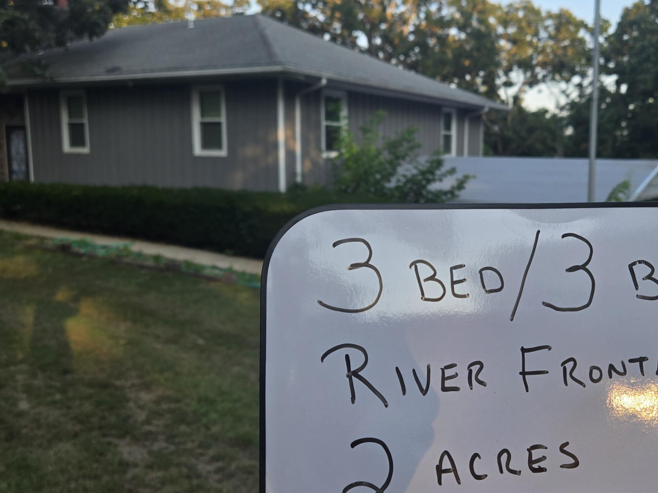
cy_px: 265
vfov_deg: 40.7
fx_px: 665
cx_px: 427
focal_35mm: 35
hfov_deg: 51.8
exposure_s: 1/305
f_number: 1.8
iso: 25
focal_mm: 5.4
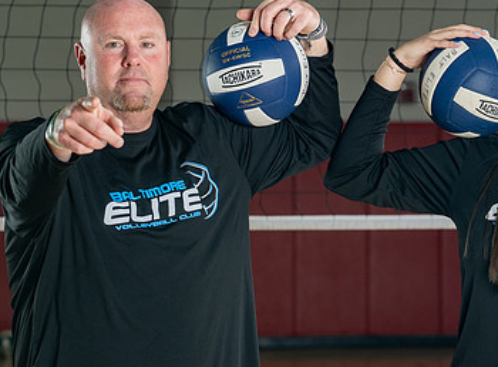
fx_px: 2945
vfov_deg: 7.1
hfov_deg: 9.5
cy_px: 206
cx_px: 578
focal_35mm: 206
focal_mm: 72
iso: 100
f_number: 4
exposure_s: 1/125
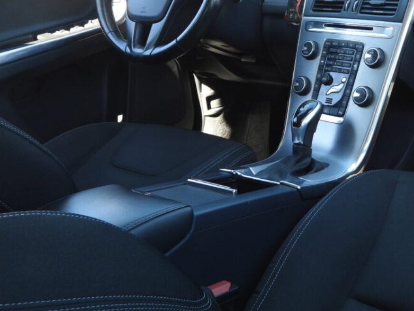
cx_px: 331
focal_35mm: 44
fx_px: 526
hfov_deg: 41.1
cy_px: 131
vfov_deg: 32.8
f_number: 2.8
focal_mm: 4.3
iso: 100
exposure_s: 1/60
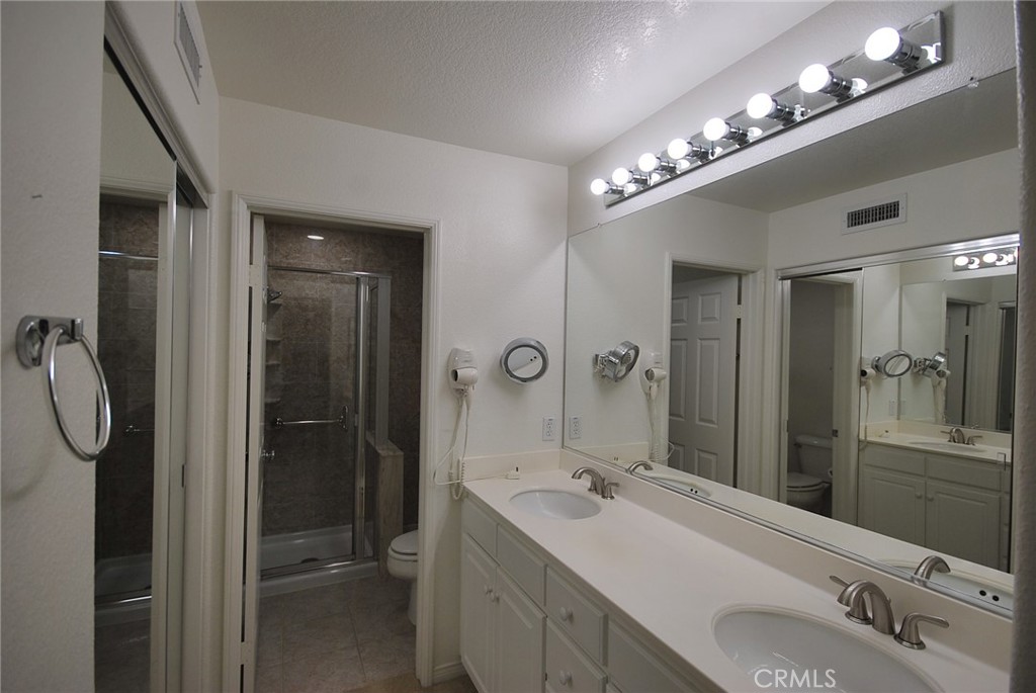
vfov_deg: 72.2
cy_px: 346
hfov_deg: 94.9
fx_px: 475
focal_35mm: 16
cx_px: 518
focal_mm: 11
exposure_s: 1/125
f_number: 5.6
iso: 110
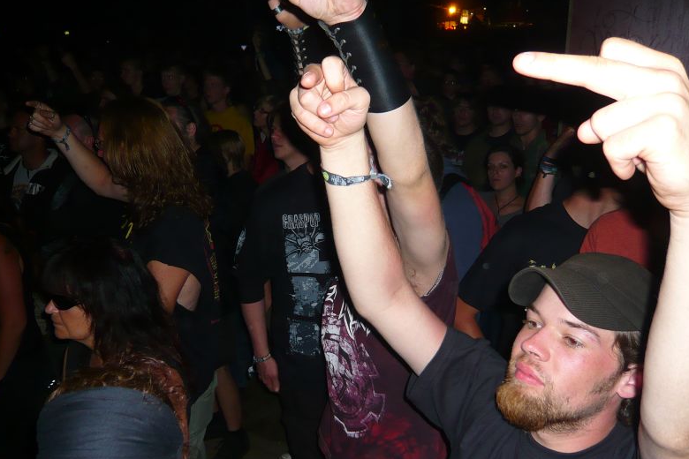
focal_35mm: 32
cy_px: 260
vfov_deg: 41.0
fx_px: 612
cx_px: 345
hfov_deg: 58.7
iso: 100
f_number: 2.9
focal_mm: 4.9
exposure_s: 1/30
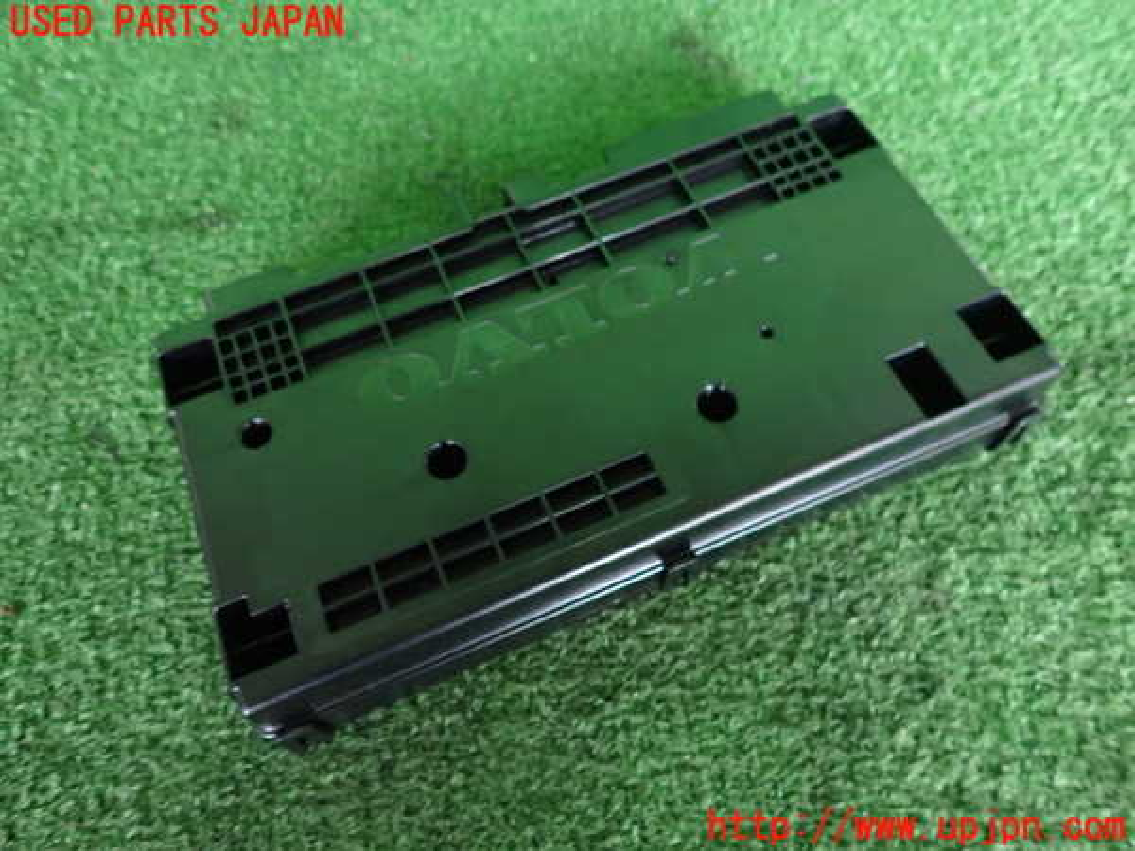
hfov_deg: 69.4
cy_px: 426
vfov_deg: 54.9
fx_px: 820
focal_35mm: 25
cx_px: 568
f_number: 2
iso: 640
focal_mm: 4.5
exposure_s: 1/30
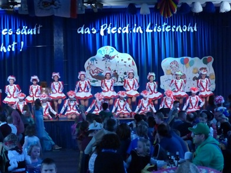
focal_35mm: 109
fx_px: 727
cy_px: 86
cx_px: 116
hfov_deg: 18.0
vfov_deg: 13.6
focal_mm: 19.6
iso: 1600
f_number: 4
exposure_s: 1/200
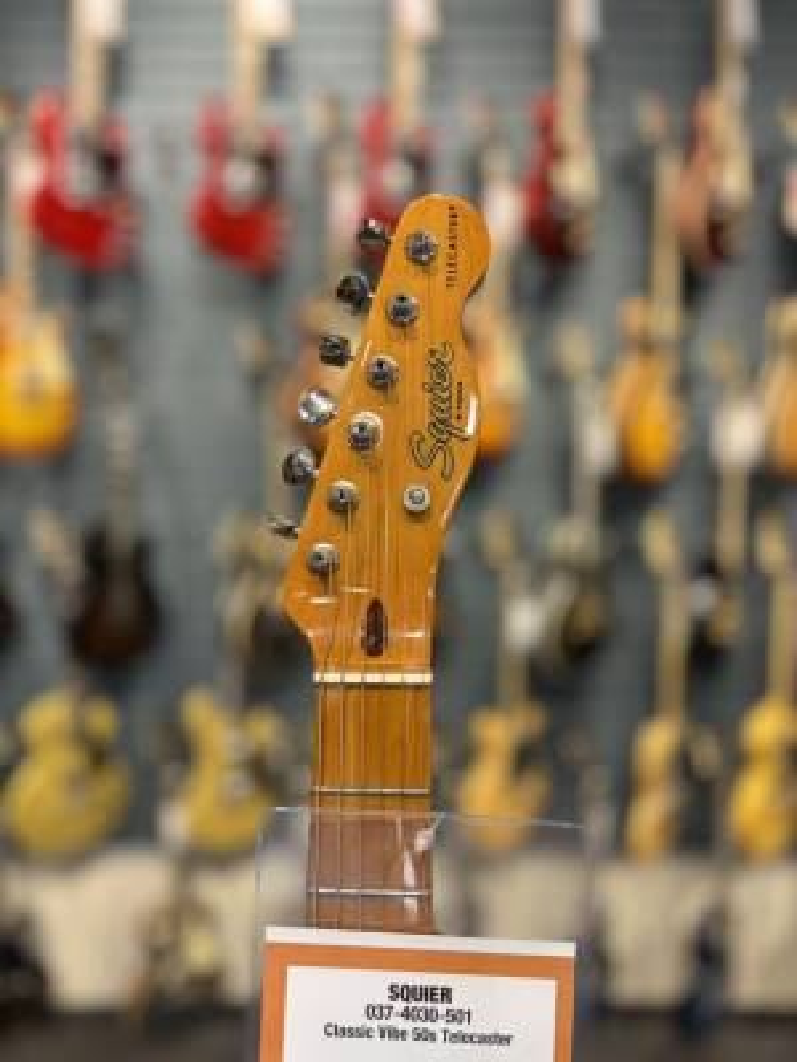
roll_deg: -0.2
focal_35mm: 26
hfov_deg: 53.1
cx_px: 398
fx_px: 798
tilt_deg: -1.4
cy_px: 531
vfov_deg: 67.3
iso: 80
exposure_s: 1/60
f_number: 1.6
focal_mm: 5.96
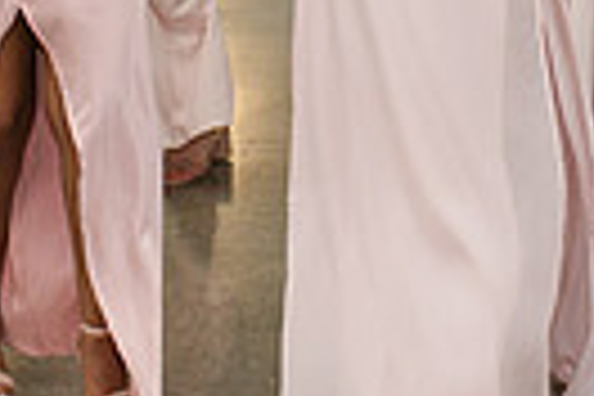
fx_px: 2706
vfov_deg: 8.0
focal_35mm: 164
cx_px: 363
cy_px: -396
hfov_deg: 12.5
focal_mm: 35
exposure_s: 1/200
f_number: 3.2
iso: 800
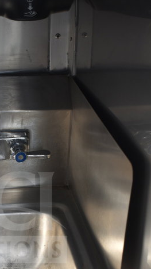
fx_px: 591
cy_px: 218
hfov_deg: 14.3
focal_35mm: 83
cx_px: 2
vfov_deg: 25.1
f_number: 4.5
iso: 100
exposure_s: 1/80
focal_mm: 27
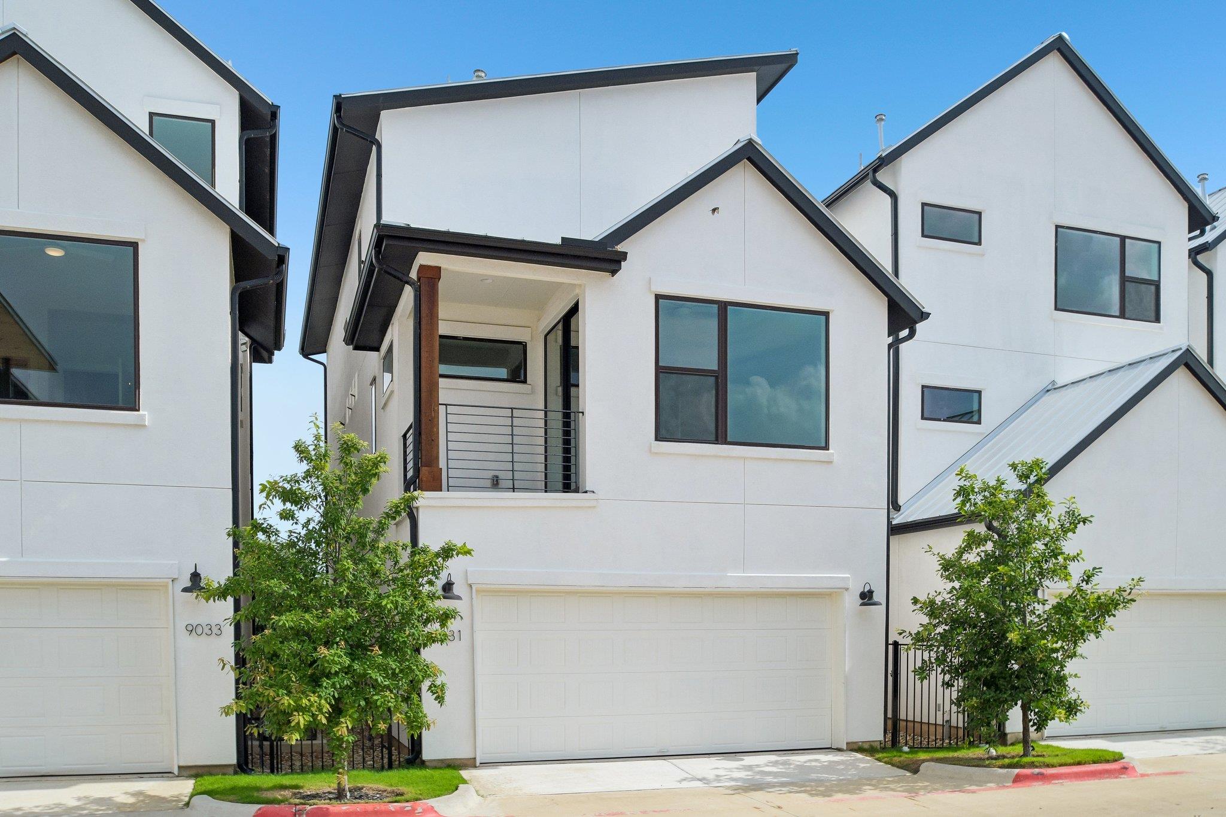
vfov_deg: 46.4
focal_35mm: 28
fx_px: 953
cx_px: 613
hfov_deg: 65.5
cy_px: 408
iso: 400
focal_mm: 19
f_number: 8
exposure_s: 1/1250
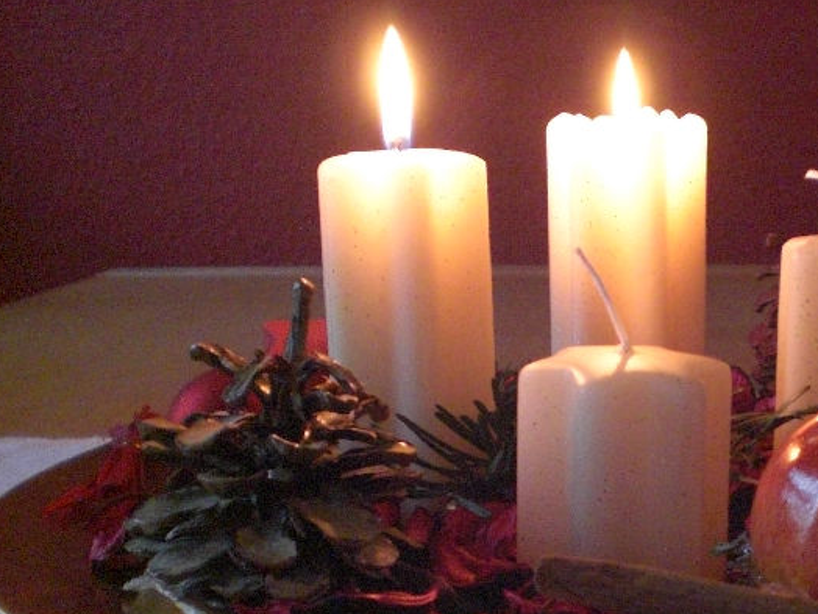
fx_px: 1371
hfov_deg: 32.6
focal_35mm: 58
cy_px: 437
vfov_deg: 25.0
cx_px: 617
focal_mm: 6.3
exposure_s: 1/40
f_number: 3.1
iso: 800
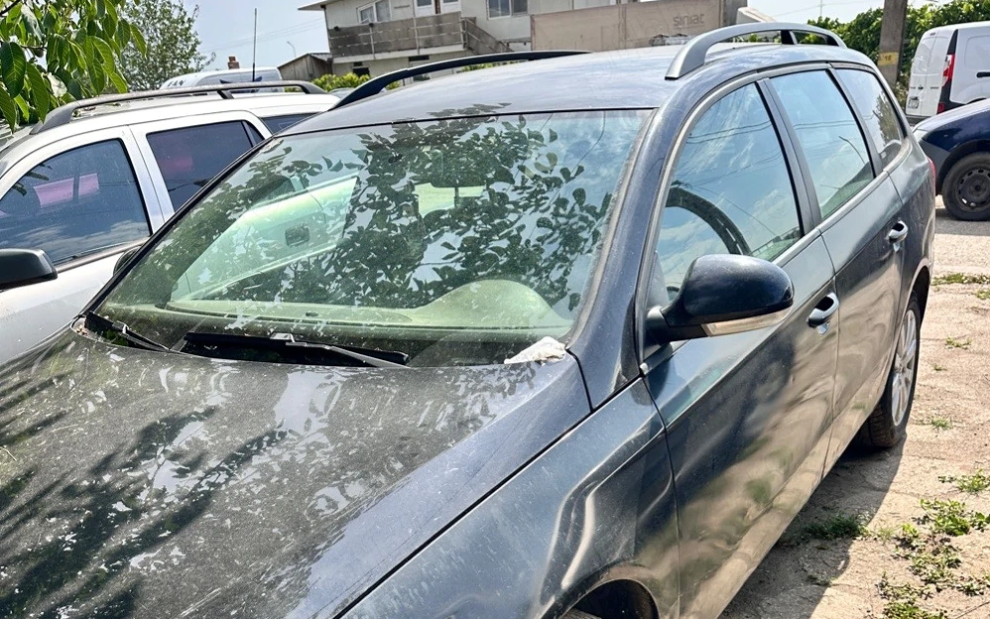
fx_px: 917
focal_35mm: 34
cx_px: 495
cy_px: 563
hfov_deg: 56.7
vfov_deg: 35.0
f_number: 1.78
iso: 80
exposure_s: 1/2469
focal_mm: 6.86
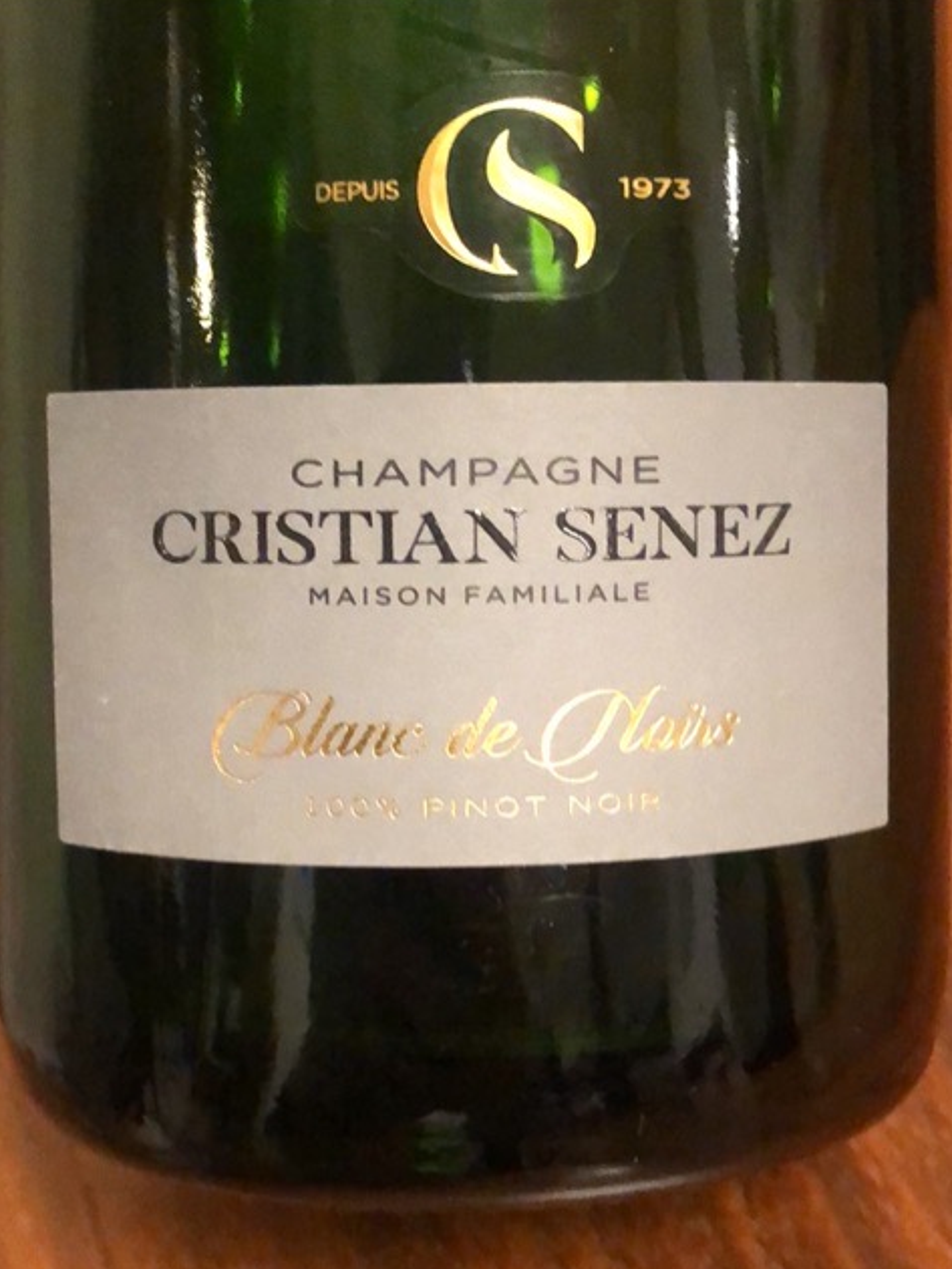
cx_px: 479
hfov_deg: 22.6
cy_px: 632
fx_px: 2382
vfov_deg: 29.8
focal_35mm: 65
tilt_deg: -41.0
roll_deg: +3.8
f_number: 1.8
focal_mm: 4
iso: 800
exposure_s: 1/40
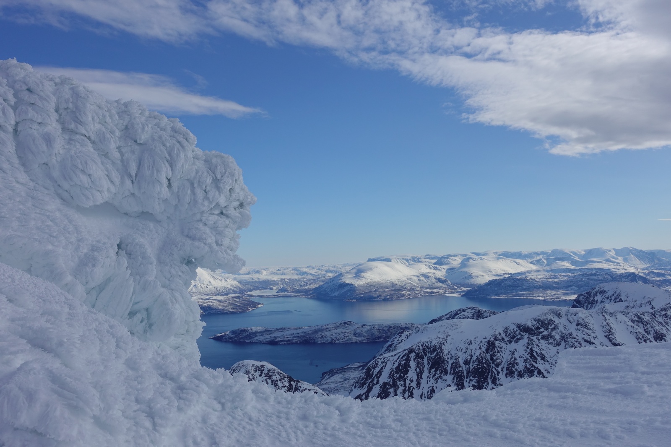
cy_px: 224
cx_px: 336
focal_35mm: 36
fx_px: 671
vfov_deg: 36.9
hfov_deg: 53.1
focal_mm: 13.34
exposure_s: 1/160
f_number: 5.6
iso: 125
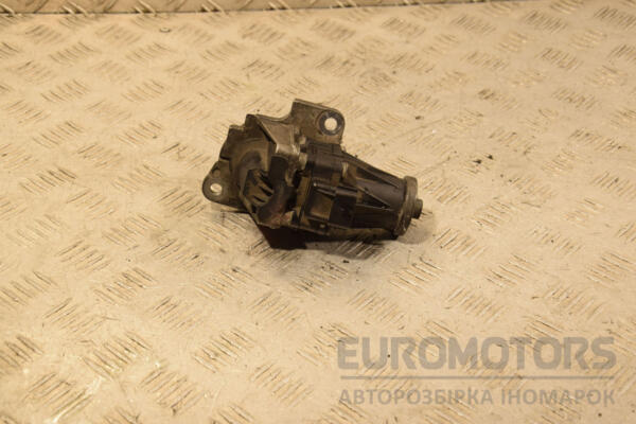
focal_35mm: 63
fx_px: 1113
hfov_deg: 31.9
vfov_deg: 21.6
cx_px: 318
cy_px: 212
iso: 800
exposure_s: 1/200
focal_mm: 42
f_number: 7.1
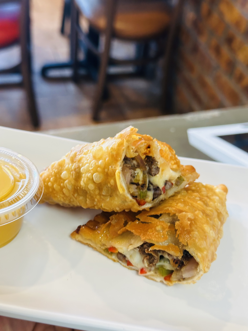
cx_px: 124
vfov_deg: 39.7
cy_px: 166
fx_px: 459
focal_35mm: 48
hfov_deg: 30.3
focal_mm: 6.86
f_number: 1.78
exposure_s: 1/60
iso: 160
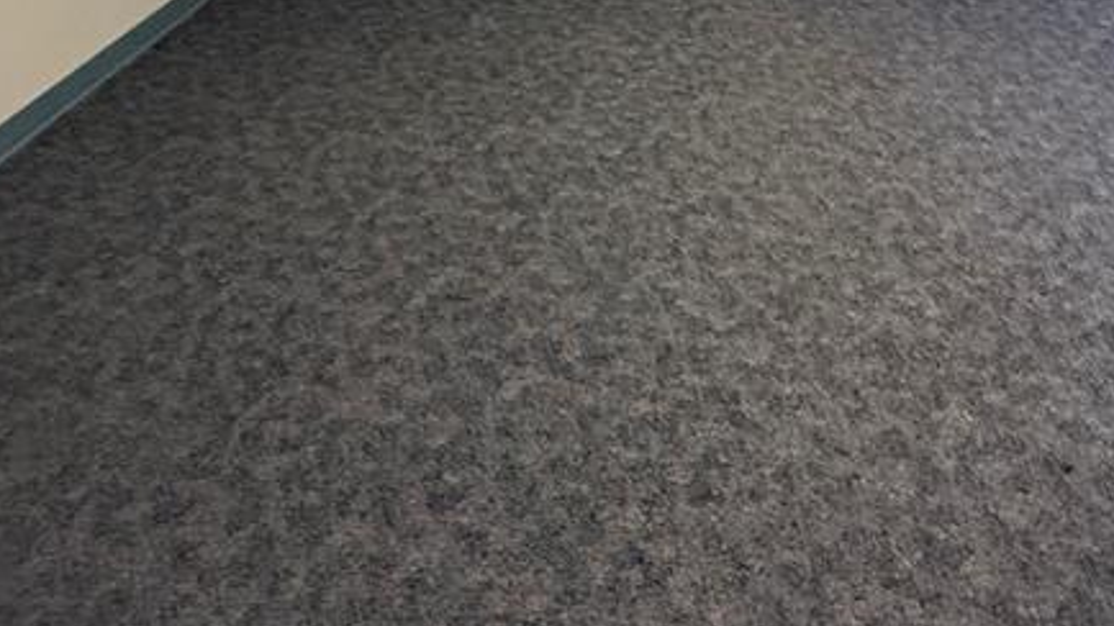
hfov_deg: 54.1
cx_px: 752
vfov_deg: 26.9
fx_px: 1063
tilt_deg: -7.2
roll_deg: -0.9
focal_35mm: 36
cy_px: -216
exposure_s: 1/60
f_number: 2.2
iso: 640
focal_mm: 2.22
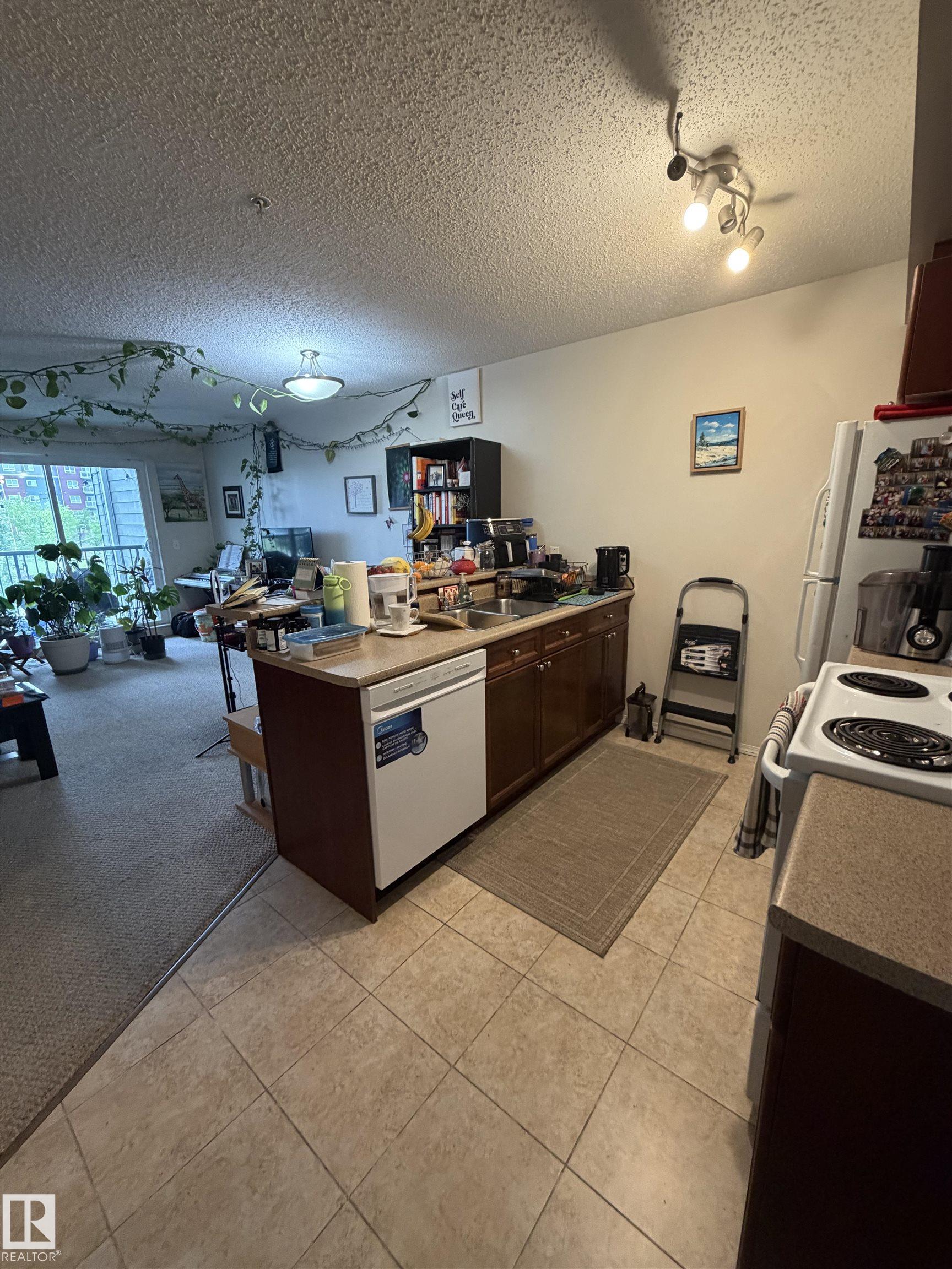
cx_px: 476
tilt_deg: -13.0
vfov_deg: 102.1
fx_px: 513
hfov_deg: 85.7
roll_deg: +0.5
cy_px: 634
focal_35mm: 14
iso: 400
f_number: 2.2
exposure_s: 1/60
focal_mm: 2.22
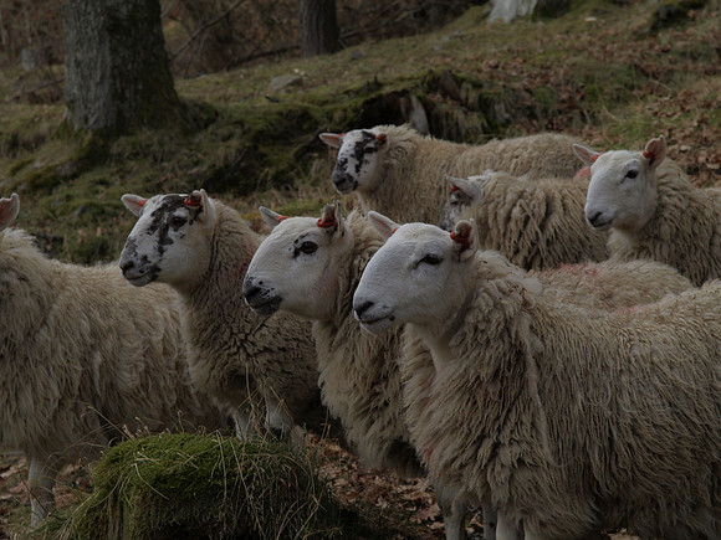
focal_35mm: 120
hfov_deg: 16.4
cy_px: 270
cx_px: 360
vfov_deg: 12.3
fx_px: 2499
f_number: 8
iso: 200
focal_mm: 60
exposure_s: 1/250
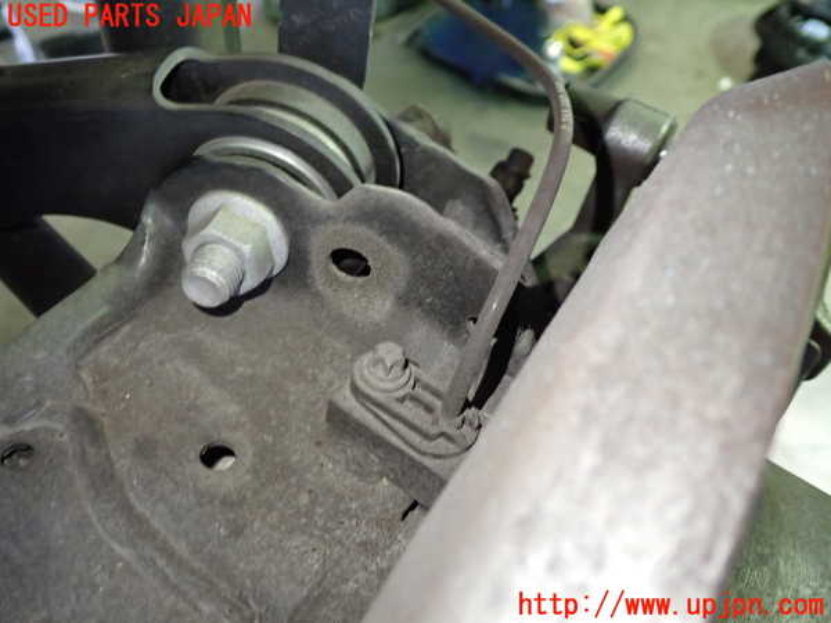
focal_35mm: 30
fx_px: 720
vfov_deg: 46.8
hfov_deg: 60.0
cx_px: 416
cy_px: 312
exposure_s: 1/30
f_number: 2.3
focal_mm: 5.4
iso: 500
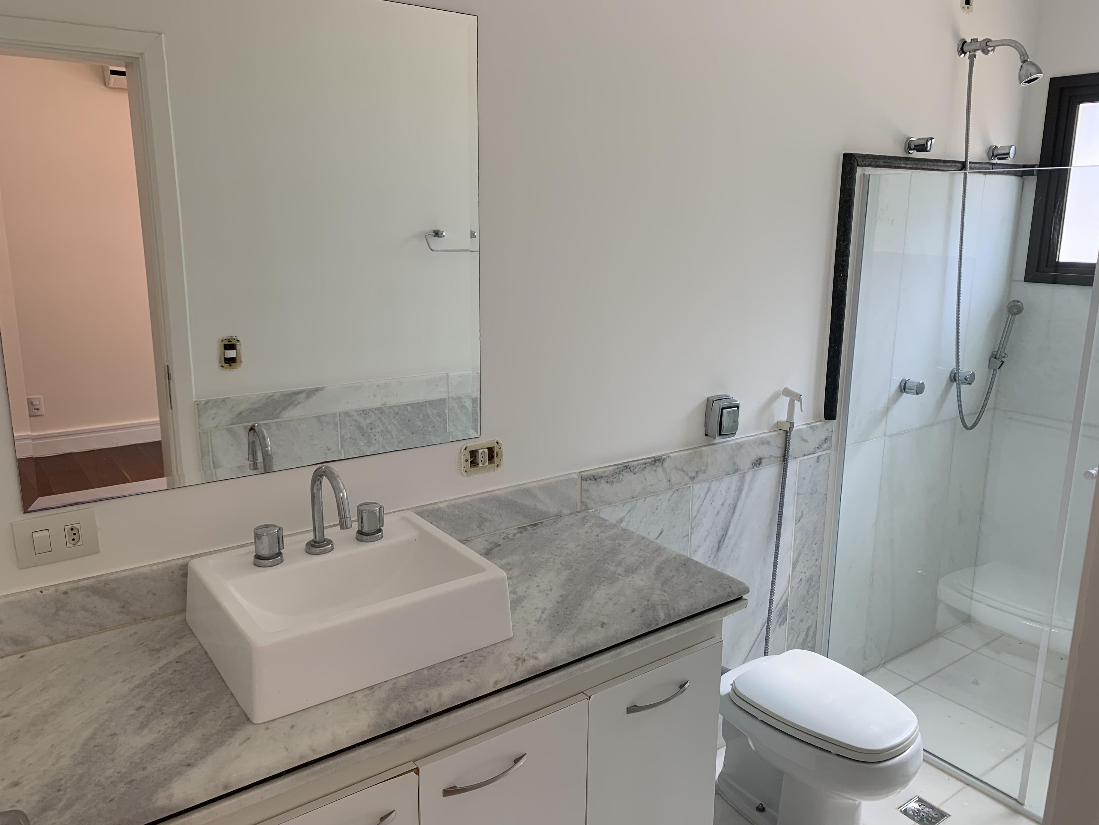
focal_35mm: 26
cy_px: 412
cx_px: 550
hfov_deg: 67.3
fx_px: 825
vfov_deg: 53.1
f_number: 1.8
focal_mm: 4.25
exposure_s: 1/122
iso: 25
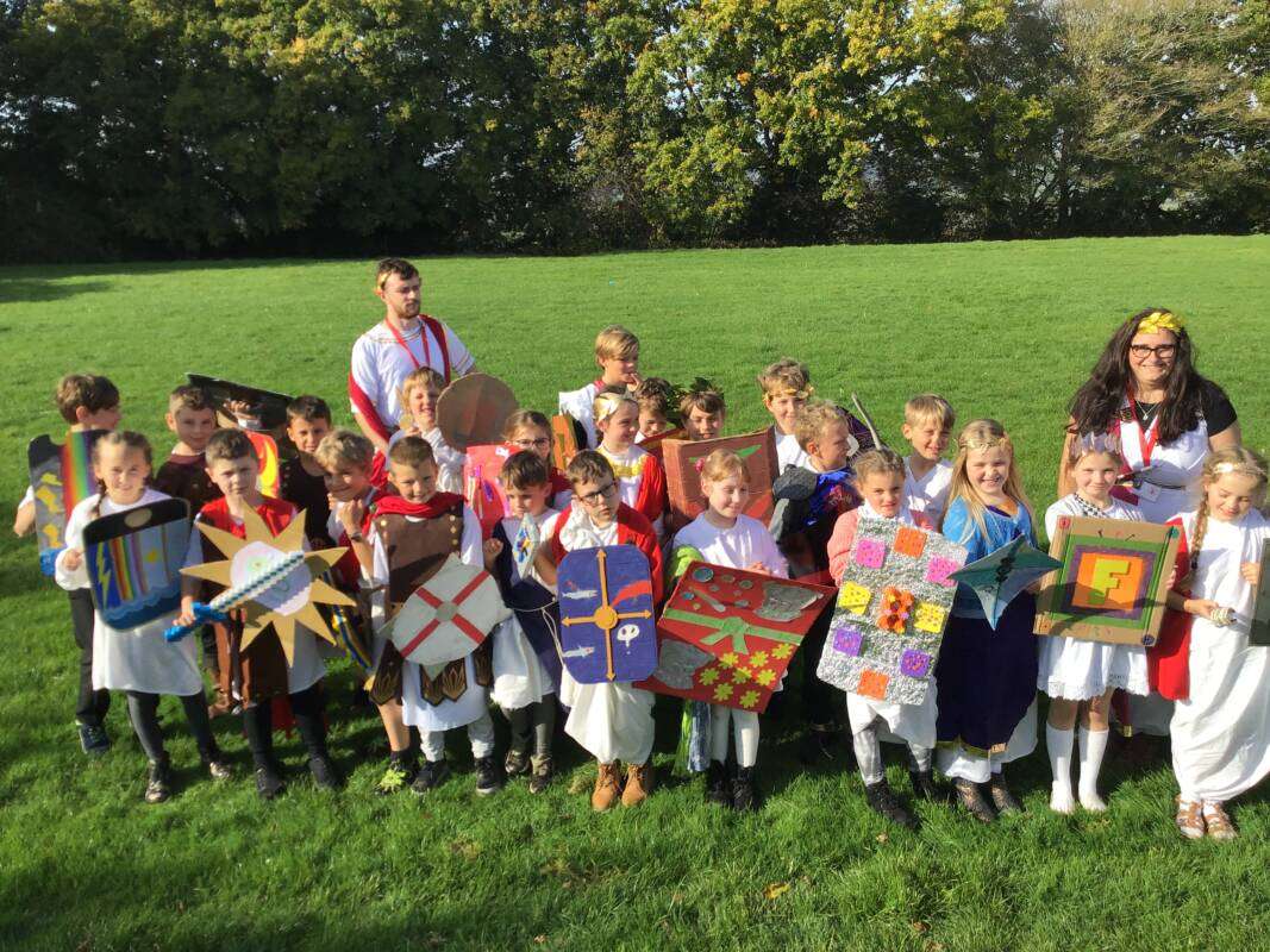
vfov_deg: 45.4
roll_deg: +0.7
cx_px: 635
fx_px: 1137
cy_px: 476
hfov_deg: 58.4
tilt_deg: -14.7
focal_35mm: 31
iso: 25
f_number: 2.4
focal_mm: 3.3
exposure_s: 1/886
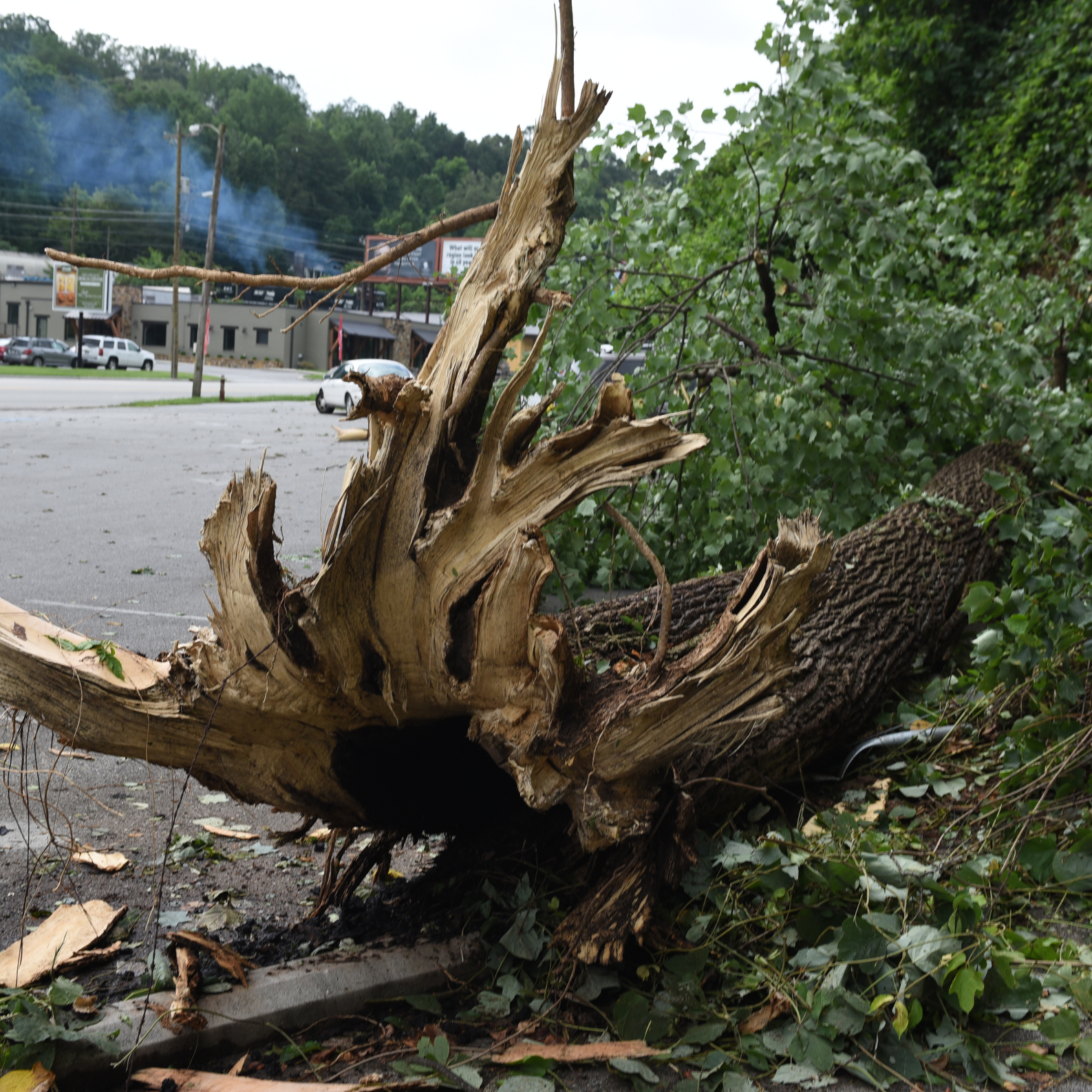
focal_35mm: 45
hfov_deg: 37.6
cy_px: 549
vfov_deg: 37.6
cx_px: 542
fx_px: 1606
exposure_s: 1/400
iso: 250
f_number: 7.1
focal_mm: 35
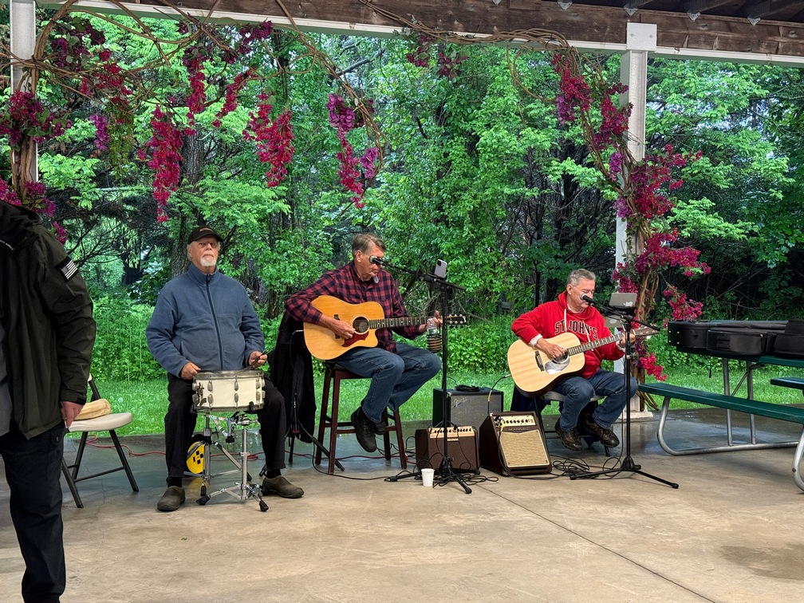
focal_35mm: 48
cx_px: 402
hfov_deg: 39.7
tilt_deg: -2.6
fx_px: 1115
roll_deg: +0.0
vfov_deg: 30.3
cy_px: 302
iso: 250
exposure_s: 1/40
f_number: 1.78
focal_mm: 6.76
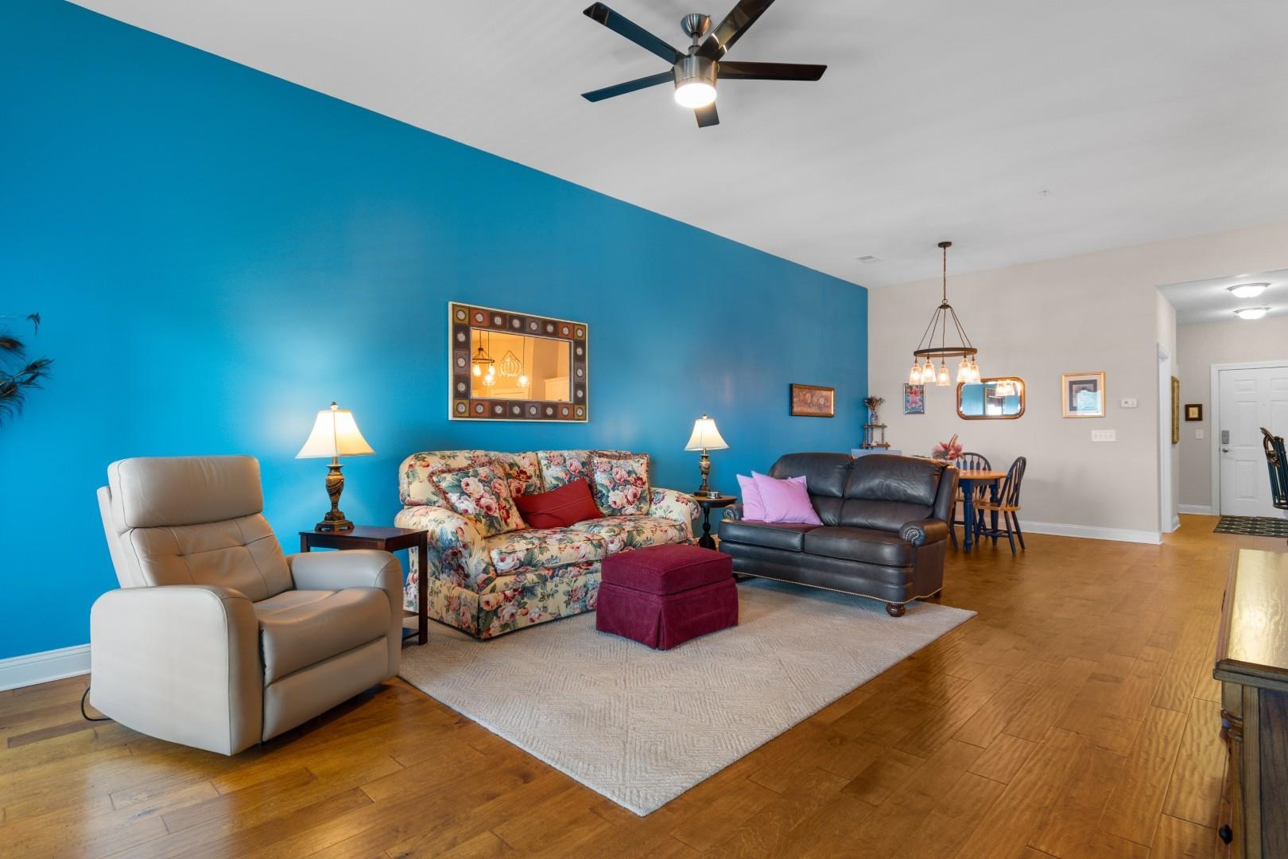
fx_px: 644
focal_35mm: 18
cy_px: 430
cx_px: 644
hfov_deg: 90.0
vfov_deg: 67.4
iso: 100
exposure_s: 1/4
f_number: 4.8
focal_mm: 12
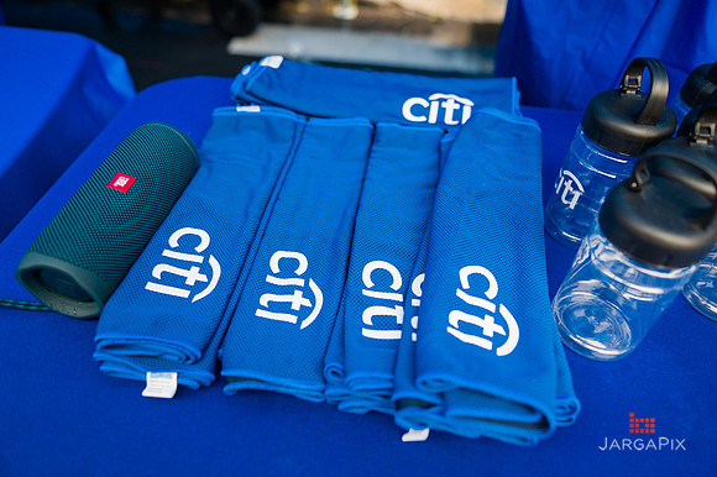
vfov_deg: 49.5
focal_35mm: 26
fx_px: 518
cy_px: 238
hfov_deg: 69.4
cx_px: 358
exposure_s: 1/500
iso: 400
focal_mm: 26
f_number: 3.2
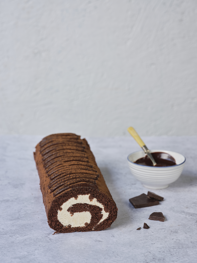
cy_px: 132
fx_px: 721
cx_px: 98
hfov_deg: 15.6
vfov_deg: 20.7
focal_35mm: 95
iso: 100
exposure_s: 1/13
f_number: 8
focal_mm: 120
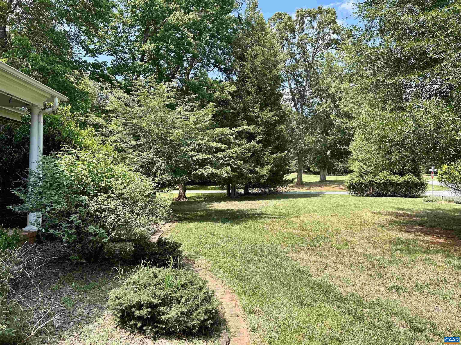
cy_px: 172
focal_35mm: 26
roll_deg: -0.4
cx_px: 230
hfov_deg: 67.3
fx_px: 346
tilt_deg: +0.1
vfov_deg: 53.1
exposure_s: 1/1266
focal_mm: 5.7
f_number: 1.5
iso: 50
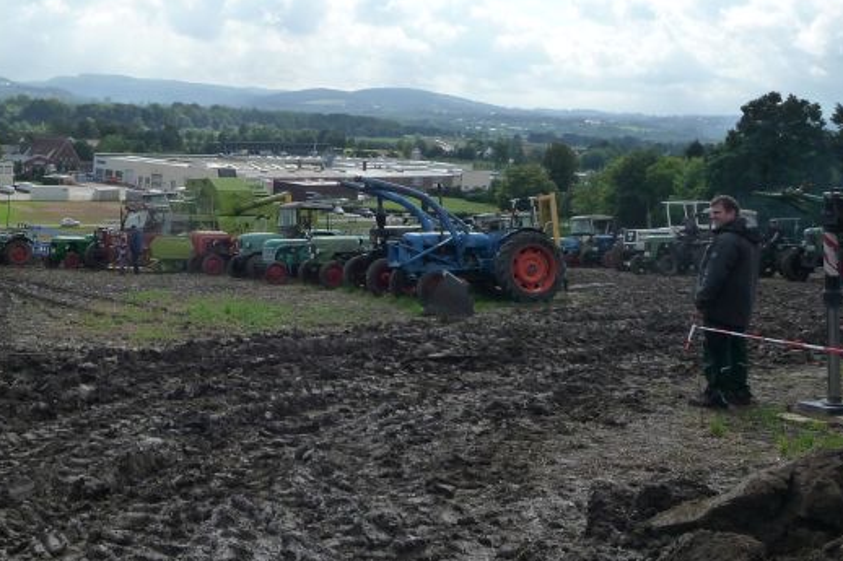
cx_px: 215
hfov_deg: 42.3
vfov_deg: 29.4
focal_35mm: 45
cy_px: 150
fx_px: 1053
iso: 160
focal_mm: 4.7
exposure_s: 1/400
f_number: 8
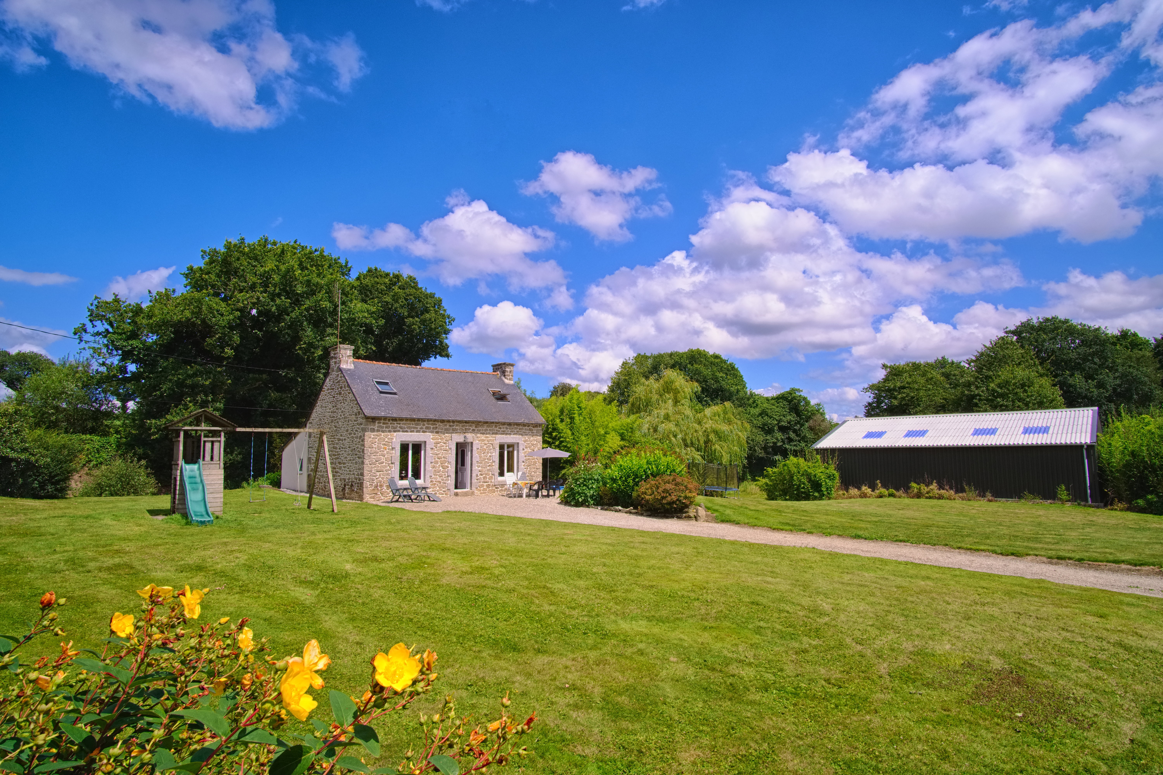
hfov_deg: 90.0
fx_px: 581
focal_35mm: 18
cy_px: 388
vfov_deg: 67.4
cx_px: 582
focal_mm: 12
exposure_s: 1/240
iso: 200
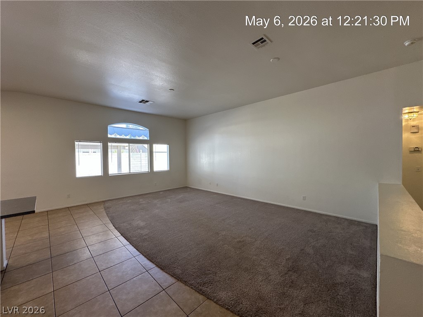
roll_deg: +0.8
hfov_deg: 102.1
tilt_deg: -1.3
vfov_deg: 85.7
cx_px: 212
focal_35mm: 14
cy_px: 158
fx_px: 171
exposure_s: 1/120
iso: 125
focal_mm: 2.22
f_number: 2.2
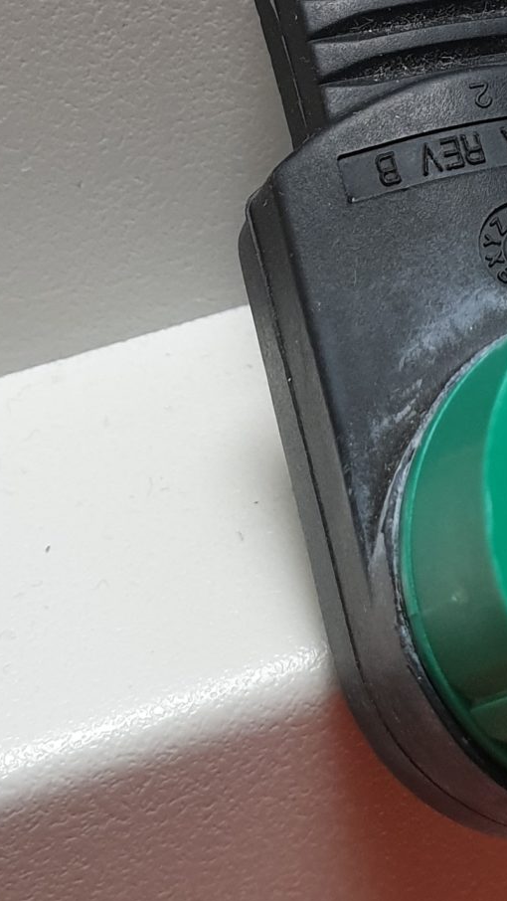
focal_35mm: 80
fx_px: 1911
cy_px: 0
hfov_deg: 15.0
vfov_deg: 25.2
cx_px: 448
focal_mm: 4.3
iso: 160
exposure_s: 1/50
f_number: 2.4
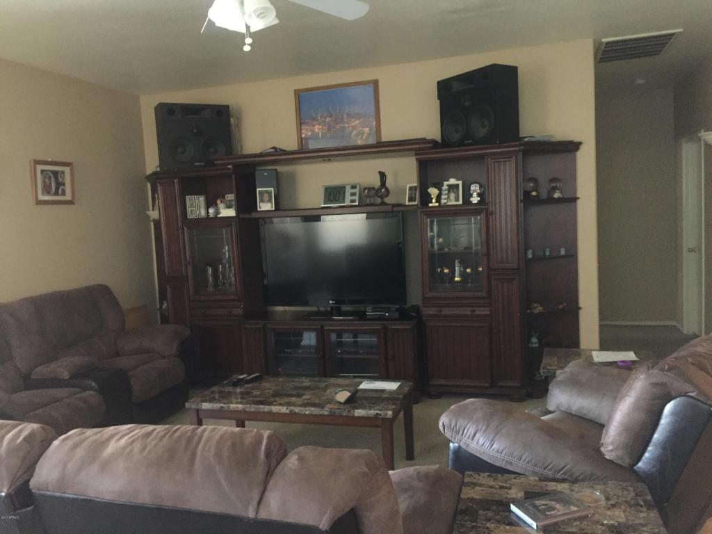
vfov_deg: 48.2
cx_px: 356
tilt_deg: -6.5
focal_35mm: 29
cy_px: 267
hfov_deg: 61.7
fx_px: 596
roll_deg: +3.0
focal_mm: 4.15
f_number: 2.2
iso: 500
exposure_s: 1/15
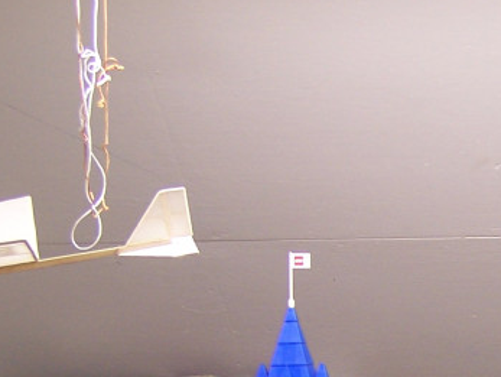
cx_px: 632
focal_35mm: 112
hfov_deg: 16.7
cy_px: 504
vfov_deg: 12.8
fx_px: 1623
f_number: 2.8
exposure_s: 1/6
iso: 80
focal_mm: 6.3
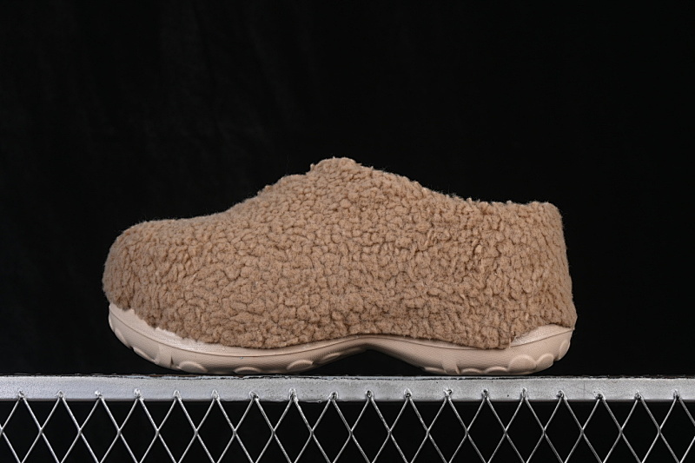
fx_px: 1448
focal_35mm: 75
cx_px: 348
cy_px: 232
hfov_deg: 27.0
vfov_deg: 18.2
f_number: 8
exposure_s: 1/80
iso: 160
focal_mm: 50
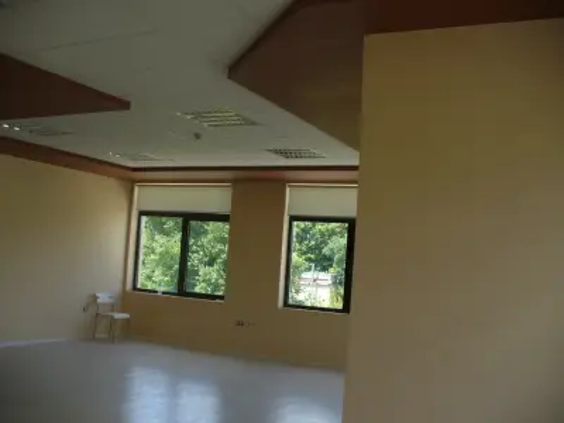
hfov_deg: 50.1
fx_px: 603
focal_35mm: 37
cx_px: 282
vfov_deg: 38.7
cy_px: 212
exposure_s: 1/125
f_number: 2.8
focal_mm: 6.1
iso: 80
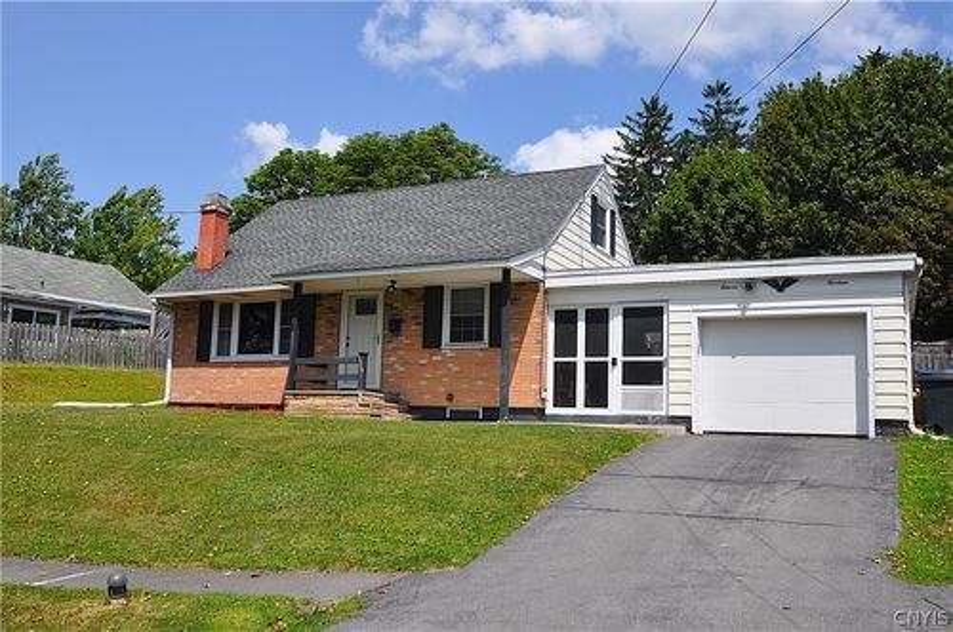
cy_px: 316
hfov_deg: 60.3
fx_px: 820
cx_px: 476
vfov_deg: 42.2
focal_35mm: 31
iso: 400
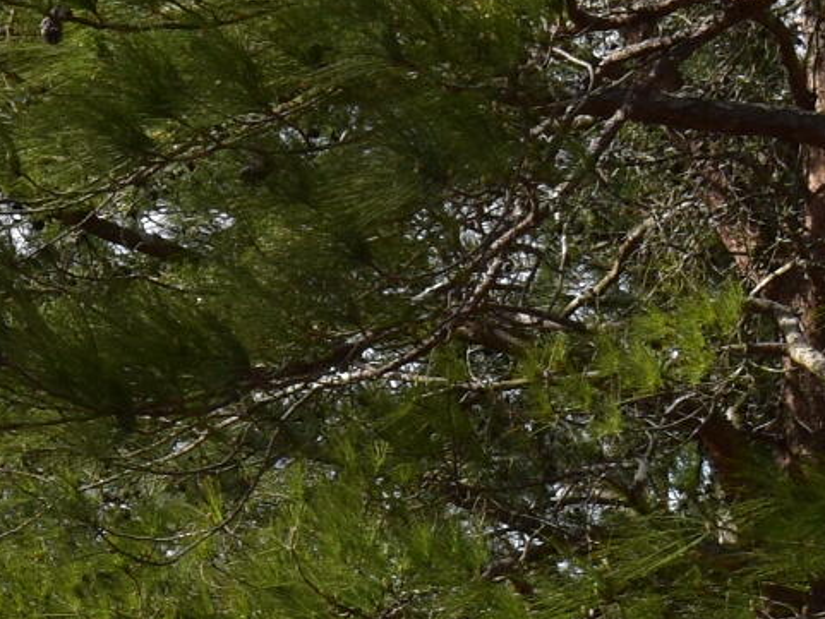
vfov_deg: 5.2
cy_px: 1281
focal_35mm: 279
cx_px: -1281
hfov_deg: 6.7
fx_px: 6651
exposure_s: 1/400
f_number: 11
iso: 400
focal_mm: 31
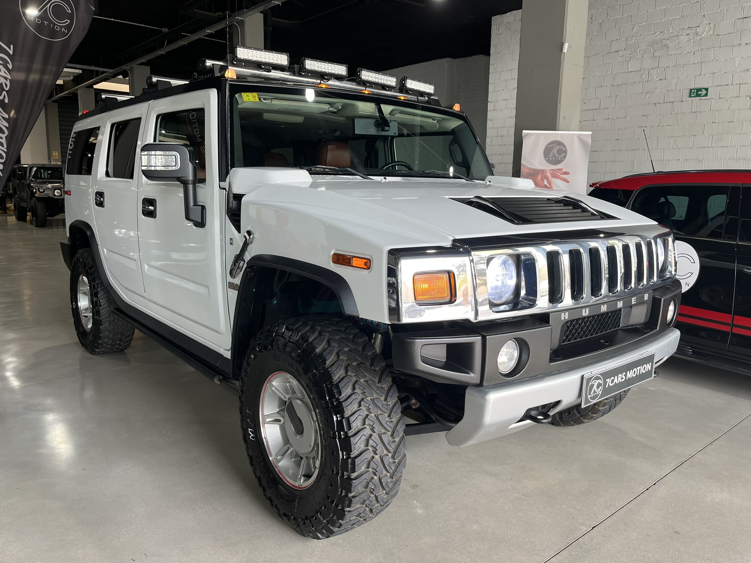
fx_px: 564
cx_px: 376
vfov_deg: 53.1
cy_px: 282
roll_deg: -0.2
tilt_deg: -8.9
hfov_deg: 67.3
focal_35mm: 26
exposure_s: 1/113
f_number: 1.6
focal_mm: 5.1
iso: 32
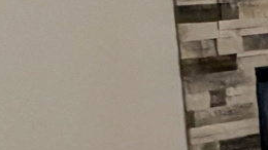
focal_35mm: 120
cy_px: 55
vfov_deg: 10.1
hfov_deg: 12.8
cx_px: 682
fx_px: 852
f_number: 2.2
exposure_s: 1/120
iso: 200
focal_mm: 2.22
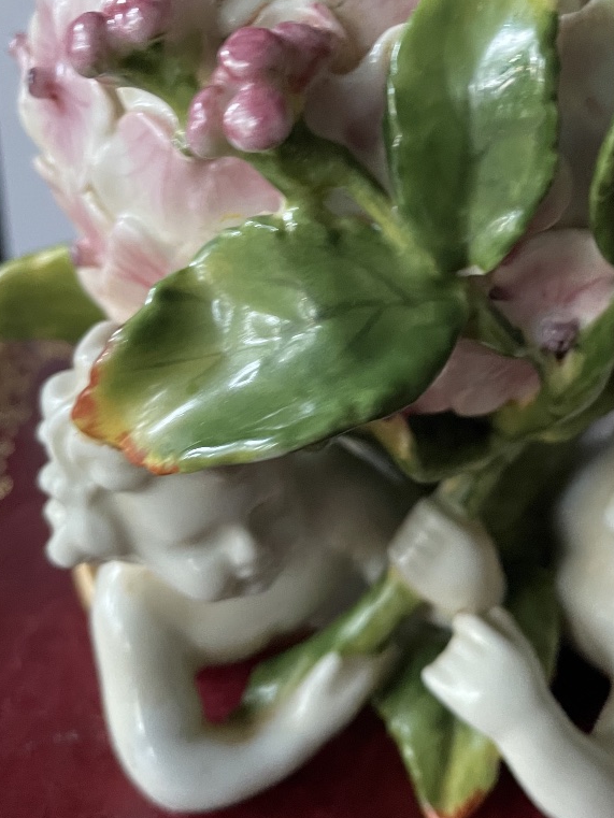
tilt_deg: -26.4
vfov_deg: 45.6
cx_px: 419
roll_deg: -3.3
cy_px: 351
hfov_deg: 34.7
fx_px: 969
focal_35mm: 41
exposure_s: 1/30
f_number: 1.6
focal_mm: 4.2
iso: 640
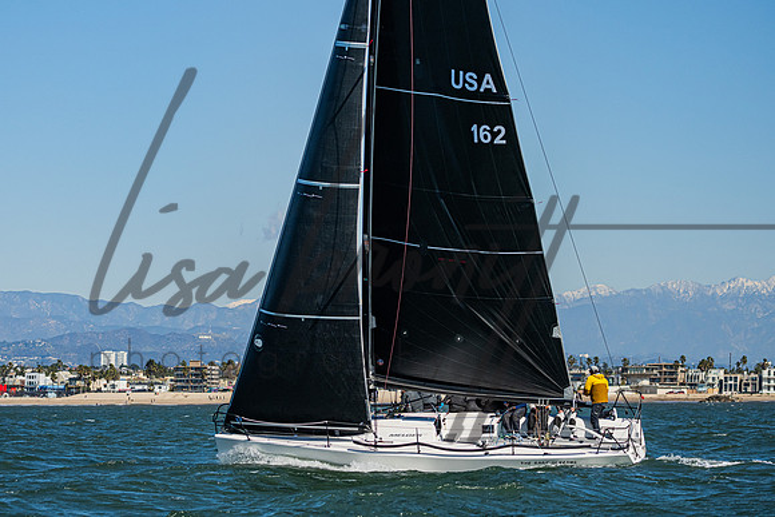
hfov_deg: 11.6
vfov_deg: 7.8
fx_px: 3811
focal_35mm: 177
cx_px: 268
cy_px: 199
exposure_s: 1/6400
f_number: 5.6
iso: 400
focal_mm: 130
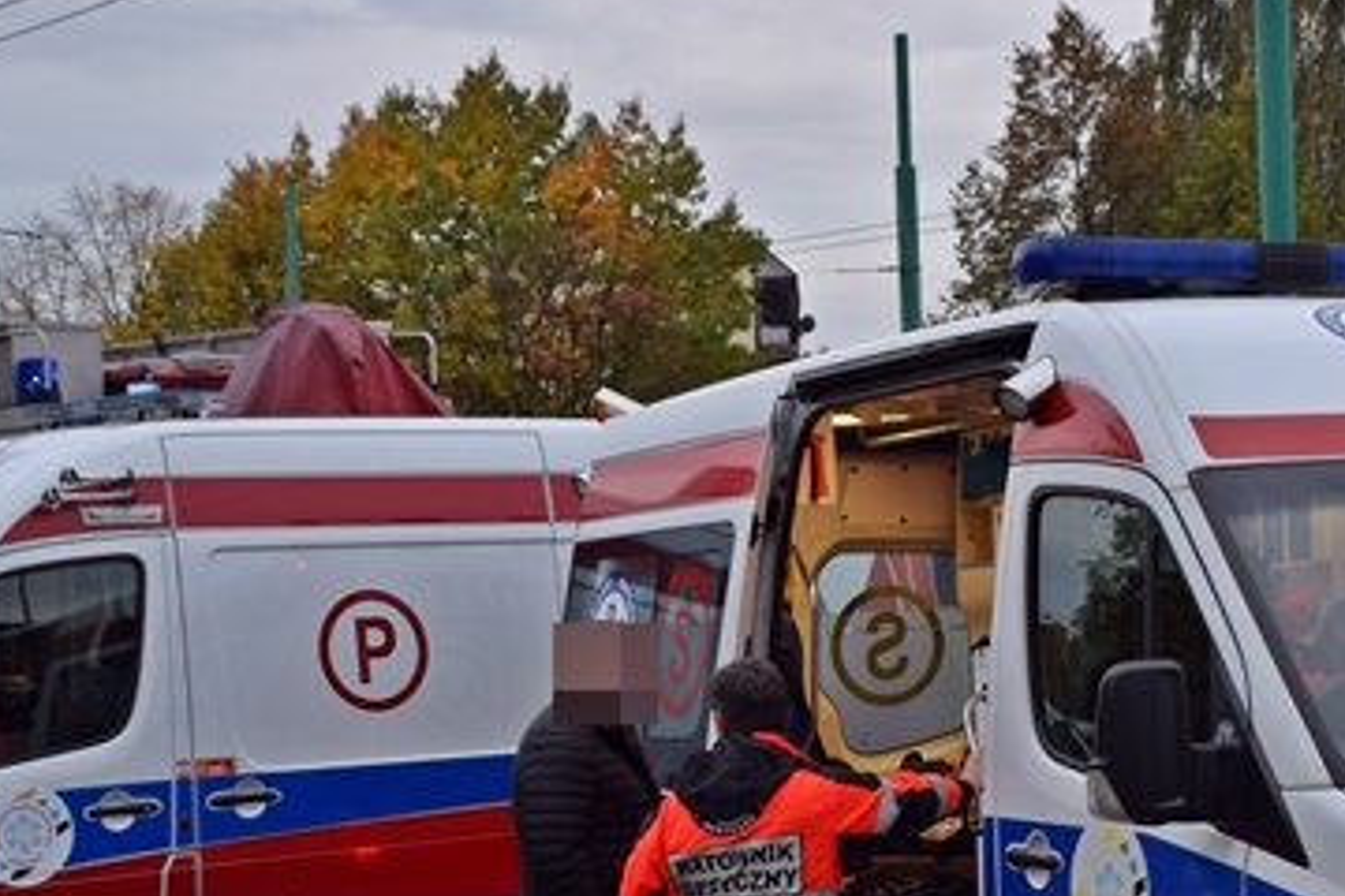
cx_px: 822
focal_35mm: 78
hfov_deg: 25.9
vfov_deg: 17.4
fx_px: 2914
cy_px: 618
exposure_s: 1/100
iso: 400
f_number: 5
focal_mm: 22
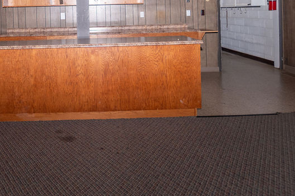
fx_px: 238
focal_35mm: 29
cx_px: 90
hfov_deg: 61.5
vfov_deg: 40.6
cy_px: 10
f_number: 4
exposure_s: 1/200
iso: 100
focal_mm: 10
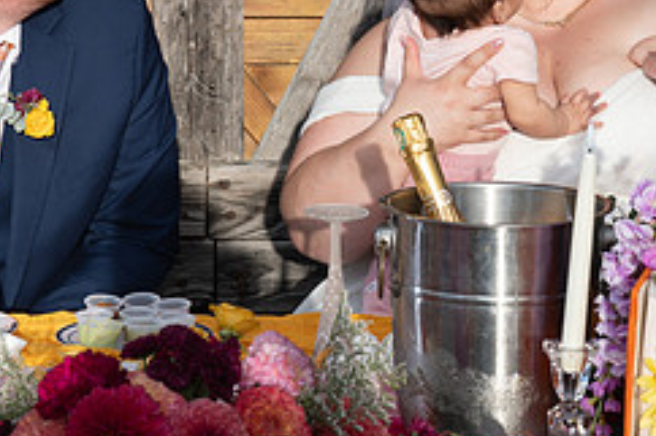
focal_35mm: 144
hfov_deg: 14.3
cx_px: 363
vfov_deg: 9.4
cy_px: -47
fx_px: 2622
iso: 100
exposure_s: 1/200
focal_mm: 60
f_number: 9
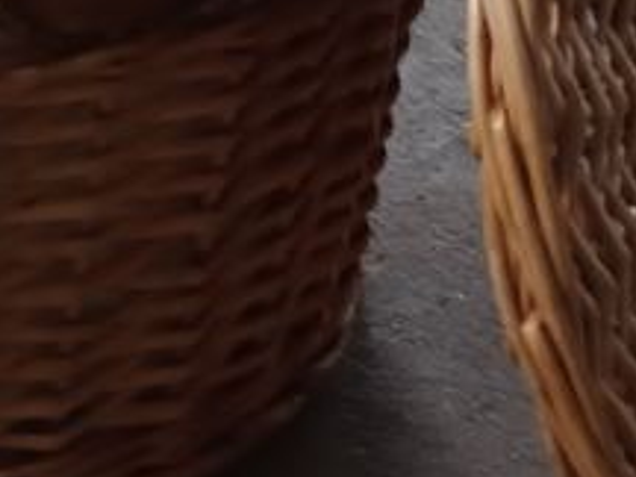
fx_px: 2131
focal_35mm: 116
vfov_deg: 12.5
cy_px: -106
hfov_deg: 16.8
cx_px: 94
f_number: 1.8
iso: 800
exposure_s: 1/20
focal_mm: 4.6
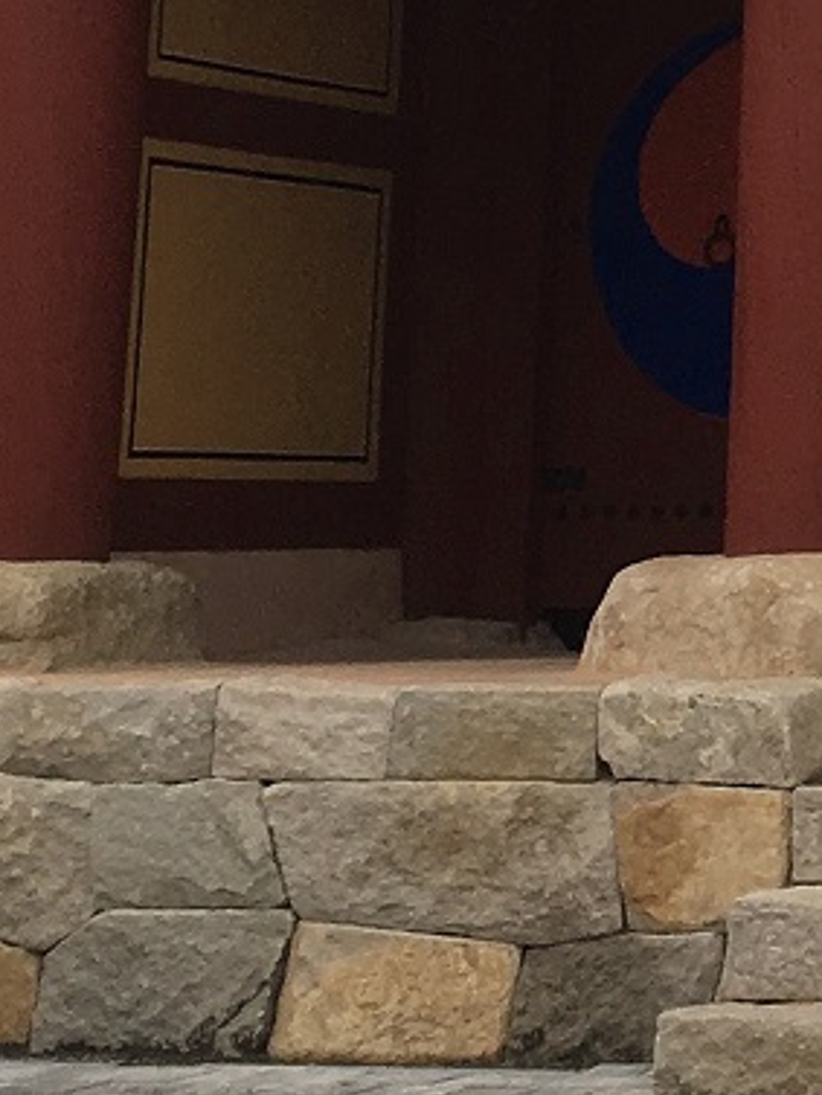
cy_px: -627
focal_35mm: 155
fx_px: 4905
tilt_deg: +14.4
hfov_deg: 9.1
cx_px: 1510
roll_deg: -0.8
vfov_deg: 12.1
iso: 25
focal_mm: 4.15
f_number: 2.2
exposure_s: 1/120
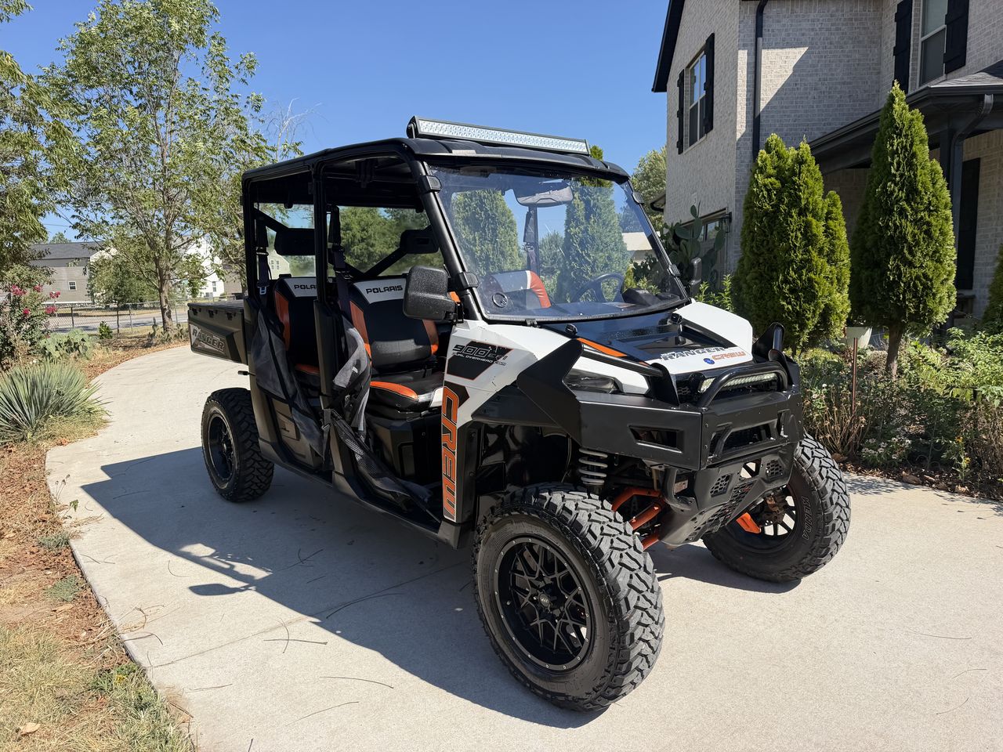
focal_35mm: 24
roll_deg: +0.7
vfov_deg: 56.8
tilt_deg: -8.4
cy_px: 376
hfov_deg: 71.6
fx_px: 695
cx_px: 502
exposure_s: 1/3584
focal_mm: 6.76
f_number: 1.78
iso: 80
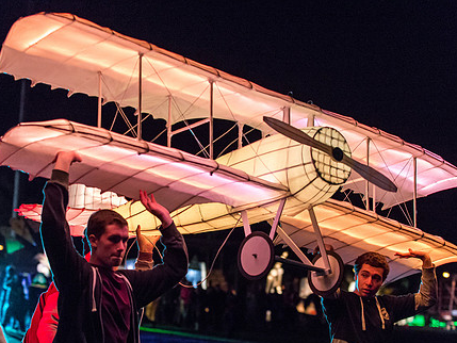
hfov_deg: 21.5
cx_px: 227
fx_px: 1202
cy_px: 205
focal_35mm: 91
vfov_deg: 16.2
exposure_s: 1/125
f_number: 2.8
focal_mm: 70
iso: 3200
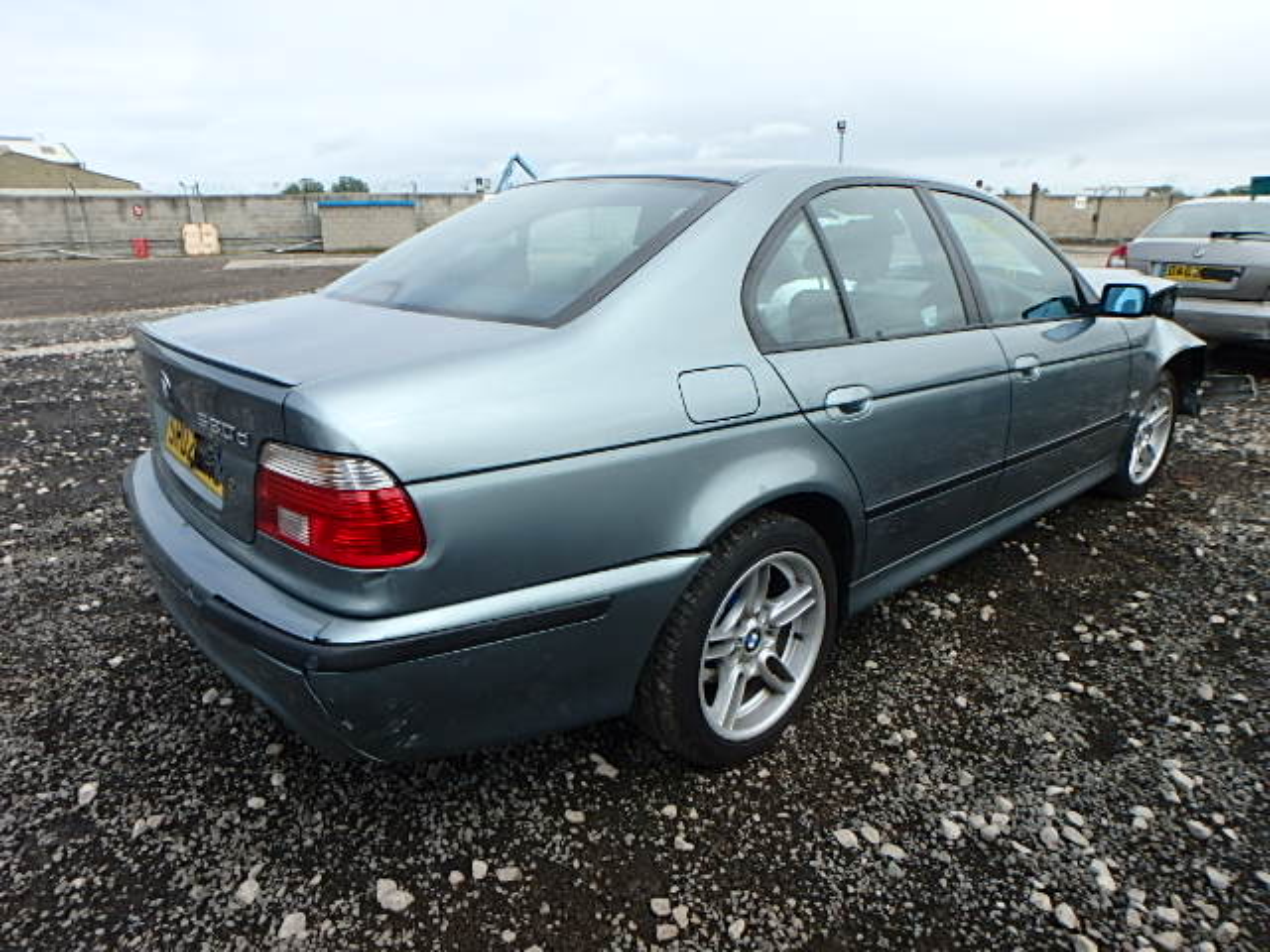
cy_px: 476
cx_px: 635
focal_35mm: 21
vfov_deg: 63.4
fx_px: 770
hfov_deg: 79.0
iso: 125
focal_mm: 3.7
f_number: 3.5
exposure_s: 1/800
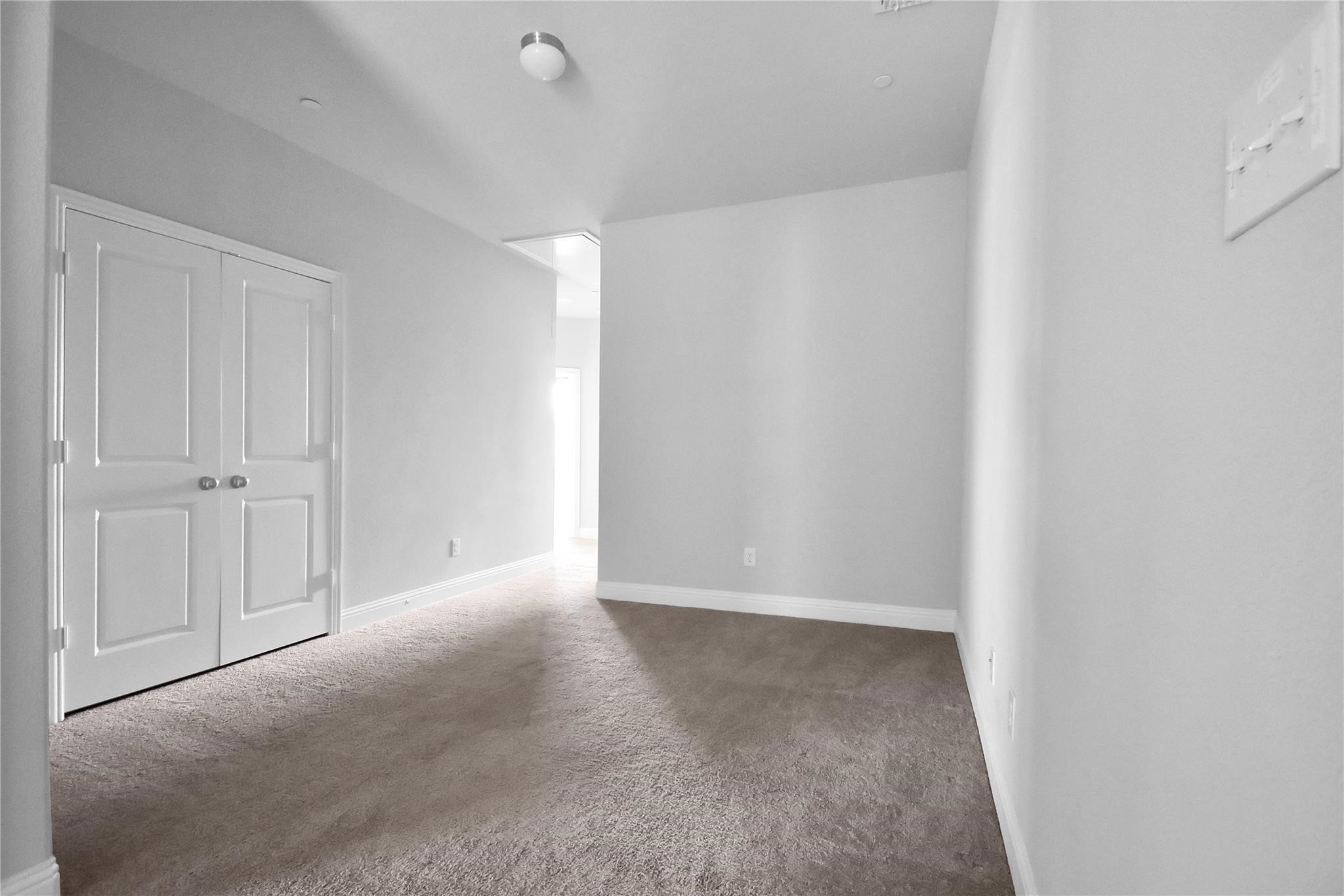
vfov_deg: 77.3
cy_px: 448
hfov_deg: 100.4
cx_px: 672
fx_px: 560
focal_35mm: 15
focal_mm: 10
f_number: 4.5
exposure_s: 1/60
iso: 2500
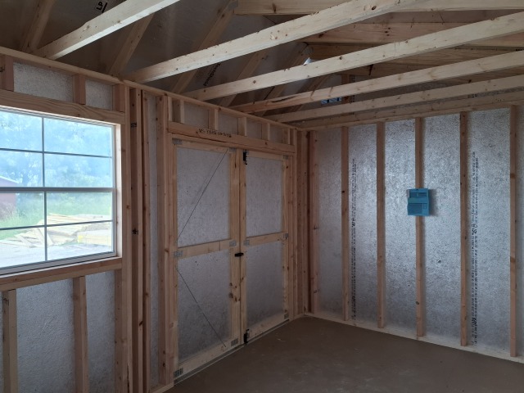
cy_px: 196
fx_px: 348
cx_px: 262
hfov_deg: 73.9
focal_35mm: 23
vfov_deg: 58.9
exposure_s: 1/120
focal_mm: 5.54
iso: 80
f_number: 1.8
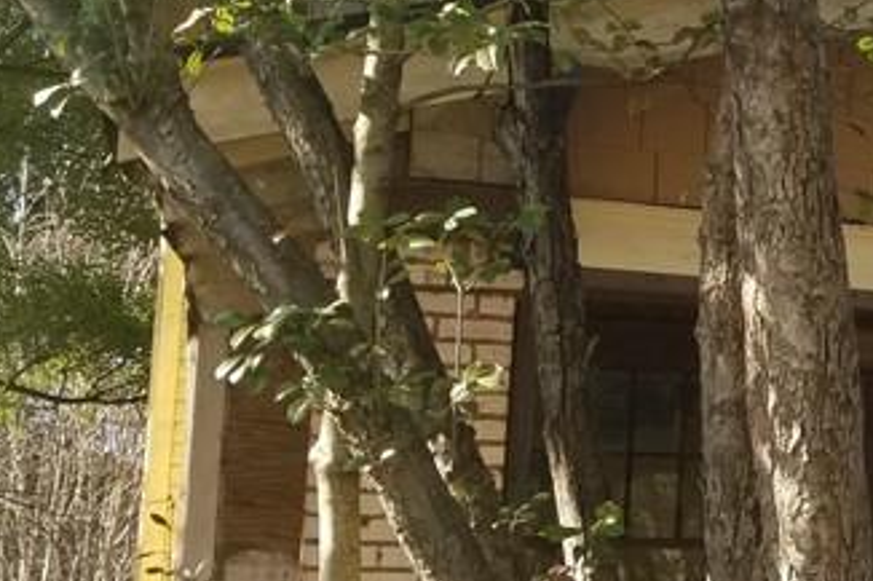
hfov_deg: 21.0
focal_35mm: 85
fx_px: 2060
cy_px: 281
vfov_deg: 16.1
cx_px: 1224
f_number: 1.7
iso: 50
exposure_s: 1/357
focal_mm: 4.25
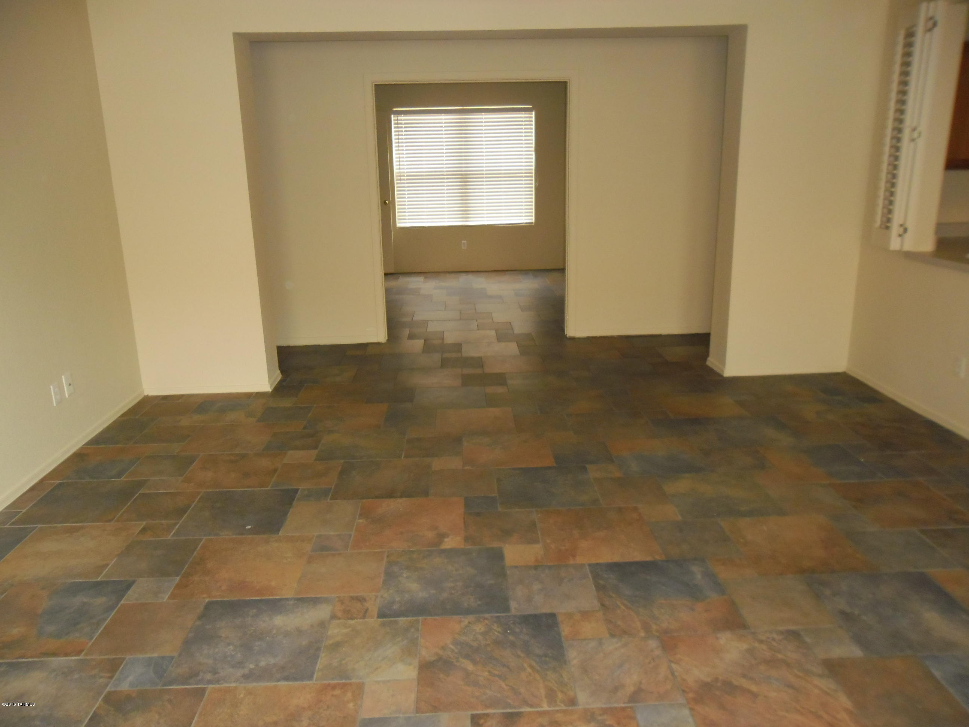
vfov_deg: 51.4
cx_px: 484
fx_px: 756
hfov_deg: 65.3
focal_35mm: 27
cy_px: 364
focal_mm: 4.9
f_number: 3.5
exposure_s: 1/45
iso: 200
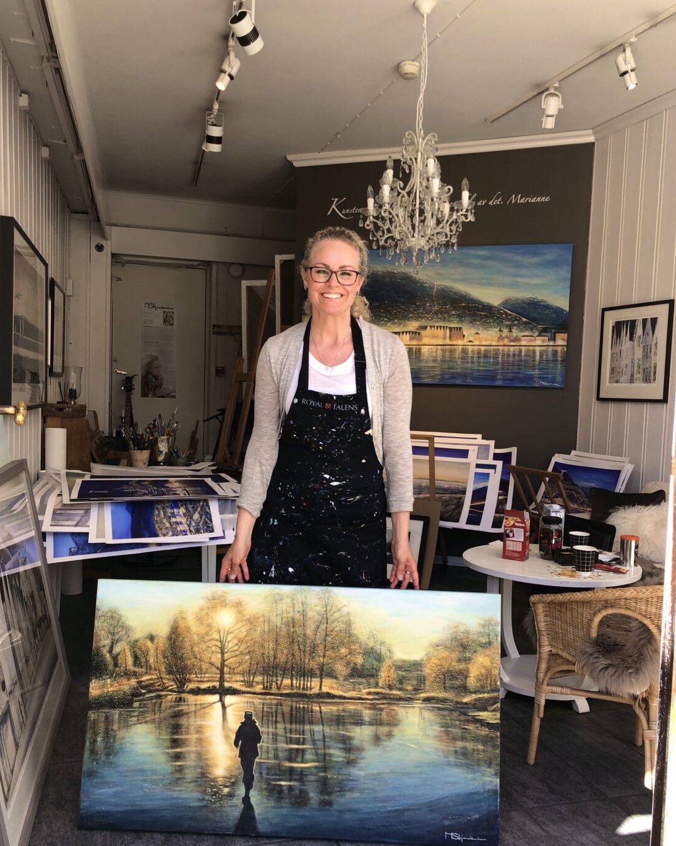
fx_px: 751
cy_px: 461
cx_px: 331
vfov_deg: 58.7
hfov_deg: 48.5
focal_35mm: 30
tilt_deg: -3.7
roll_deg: -2.8
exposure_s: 1/131
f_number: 1.8
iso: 20
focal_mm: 4
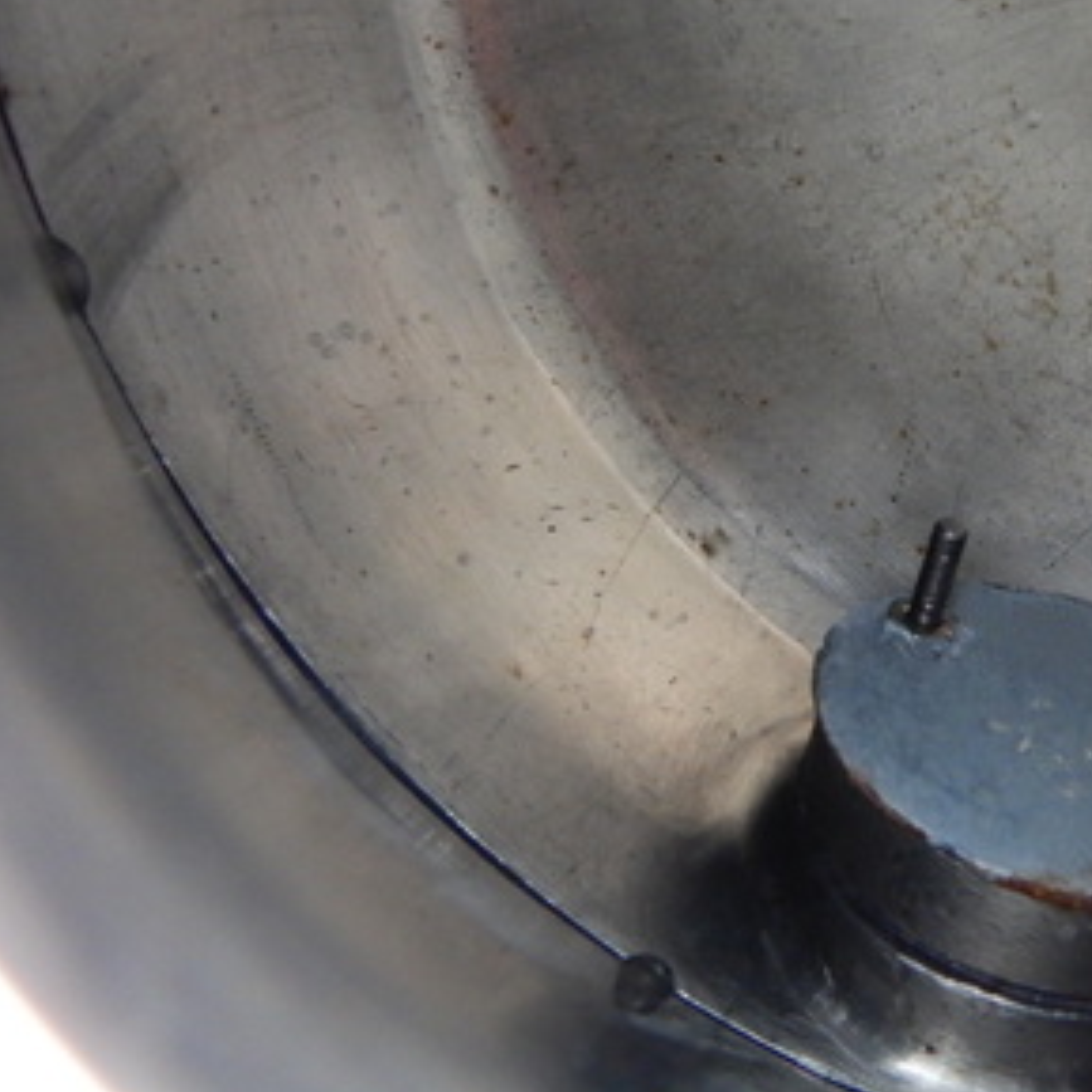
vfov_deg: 38.2
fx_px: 1570
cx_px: 1058
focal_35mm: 44
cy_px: 450
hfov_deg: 35.2
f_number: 2.8
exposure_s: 1/20
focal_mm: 4.3
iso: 400
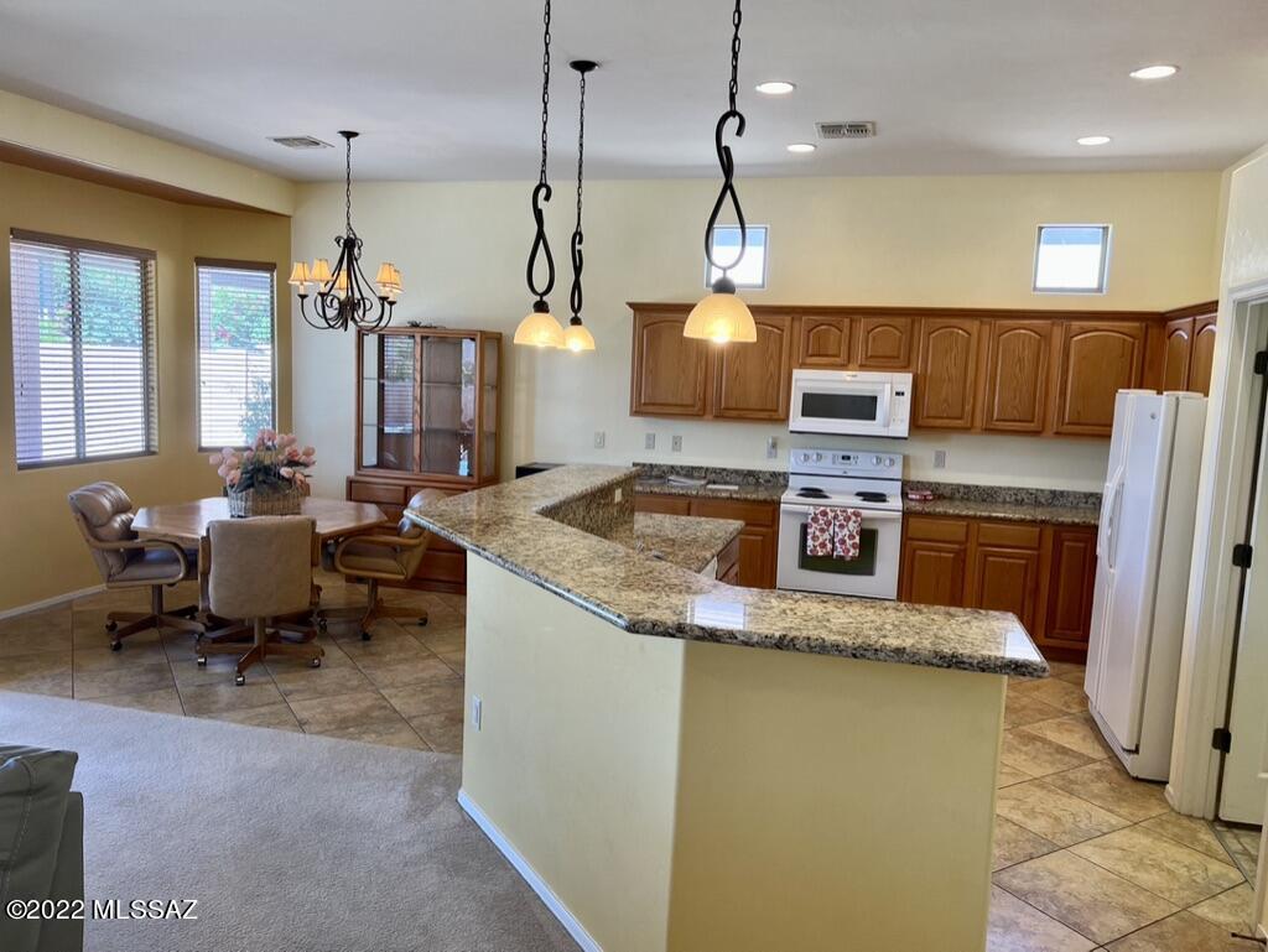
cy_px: 476
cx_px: 634
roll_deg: -2.8
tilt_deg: -6.7
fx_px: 953
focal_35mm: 26
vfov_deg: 53.1
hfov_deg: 67.3
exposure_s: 1/120
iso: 80
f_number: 1.5
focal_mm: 5.7
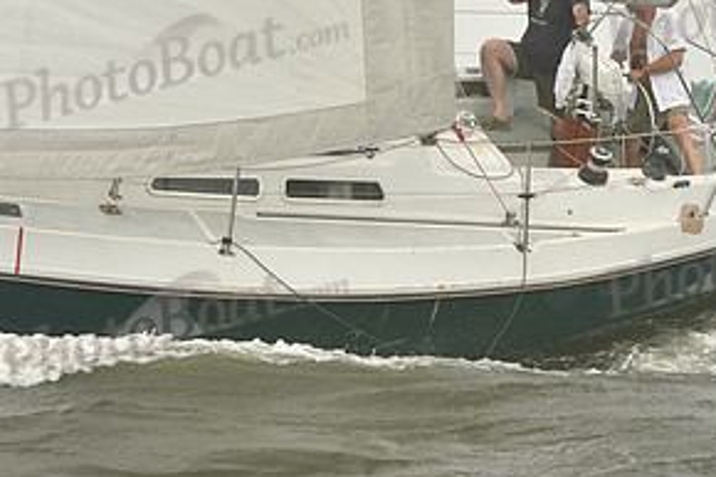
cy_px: 159
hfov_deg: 14.6
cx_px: 479
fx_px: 2783
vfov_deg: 9.8
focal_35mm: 140
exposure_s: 1/800
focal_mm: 70
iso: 250
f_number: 6.3
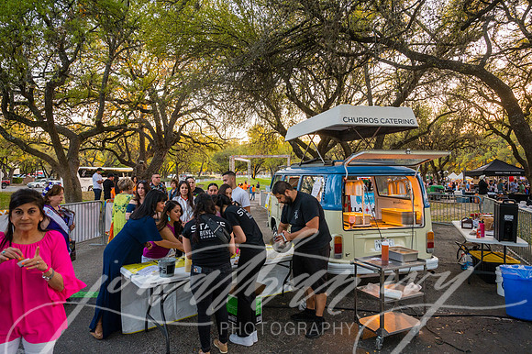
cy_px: 177
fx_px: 354
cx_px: 266
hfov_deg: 73.8
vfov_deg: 53.1
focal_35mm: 24
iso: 1600
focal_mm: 24
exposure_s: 1/500
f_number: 4
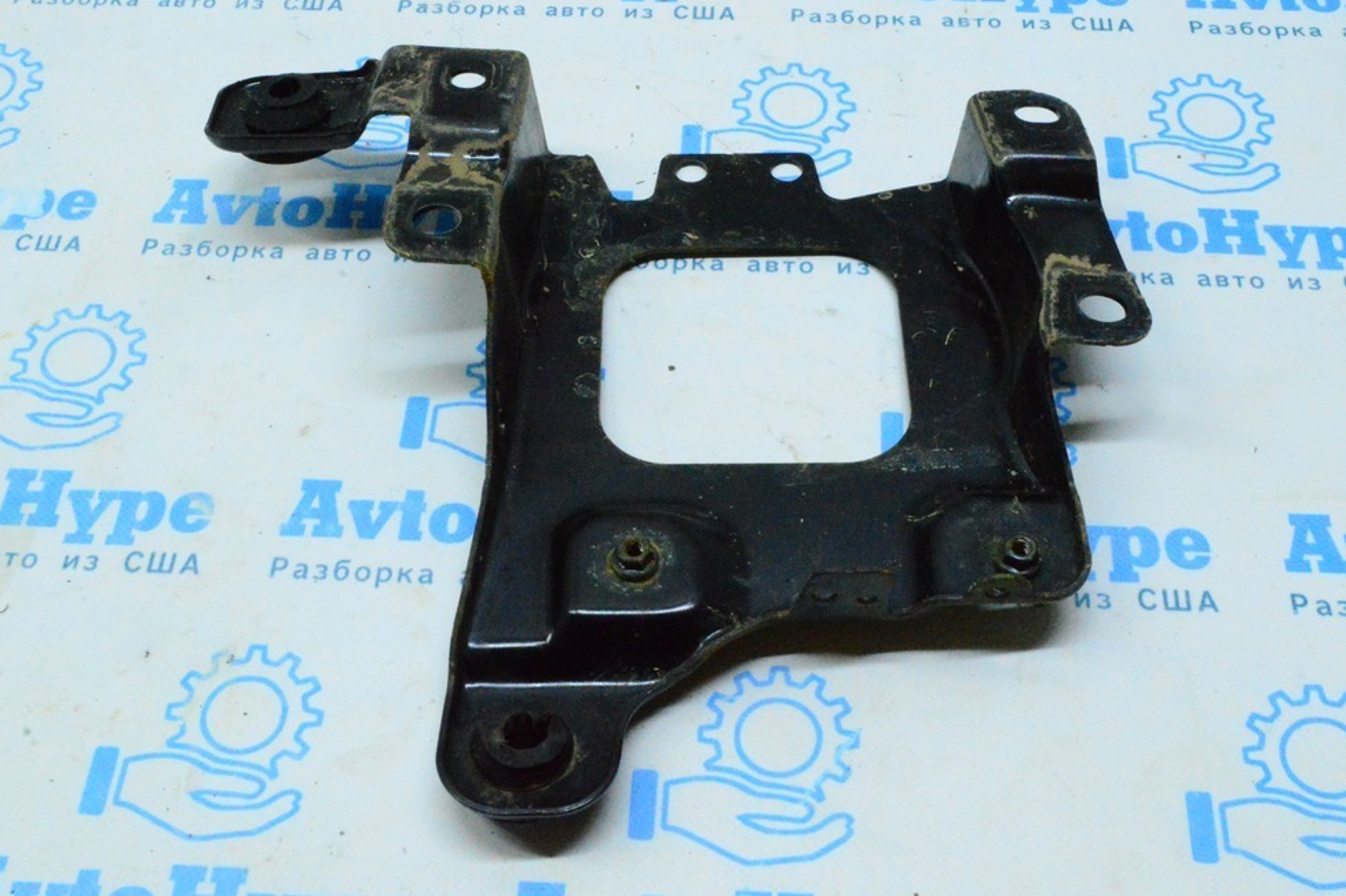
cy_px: 444
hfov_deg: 43.2
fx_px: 1701
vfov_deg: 29.5
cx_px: 661
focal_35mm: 46
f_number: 29
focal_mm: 29
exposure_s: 1/60
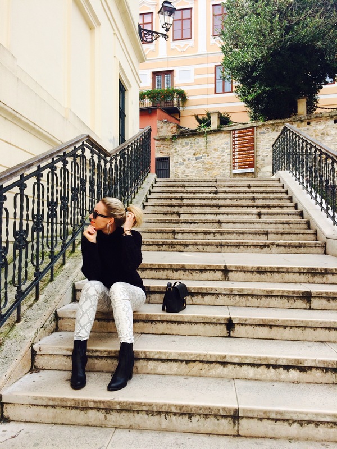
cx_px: 168
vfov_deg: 60.0
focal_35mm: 30
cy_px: 224
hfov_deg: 46.8
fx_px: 389
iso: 32
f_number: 2.2
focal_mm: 4.12
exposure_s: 1/805
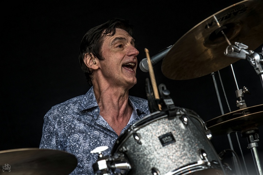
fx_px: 1863
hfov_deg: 8.1
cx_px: 132
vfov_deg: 5.4
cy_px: 88
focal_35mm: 255
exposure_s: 1/200
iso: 64
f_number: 4
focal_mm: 170
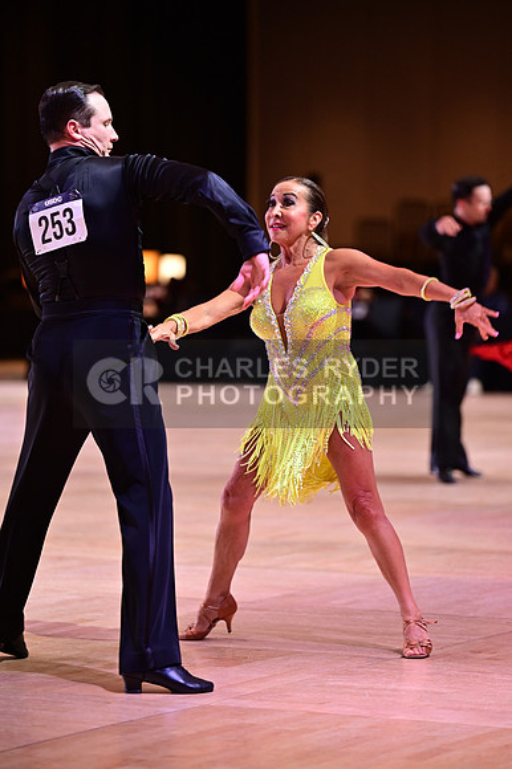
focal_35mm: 145
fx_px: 3097
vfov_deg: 14.2
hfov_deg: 9.5
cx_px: 256
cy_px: 384
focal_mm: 145
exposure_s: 1/400
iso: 1600
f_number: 2.8
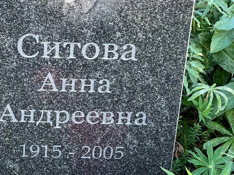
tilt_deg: -30.3
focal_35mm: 124
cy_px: 112
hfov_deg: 15.9
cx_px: 86
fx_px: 838
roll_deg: -1.6
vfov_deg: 11.9
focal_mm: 9
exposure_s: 1/99
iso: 125
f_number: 2.8
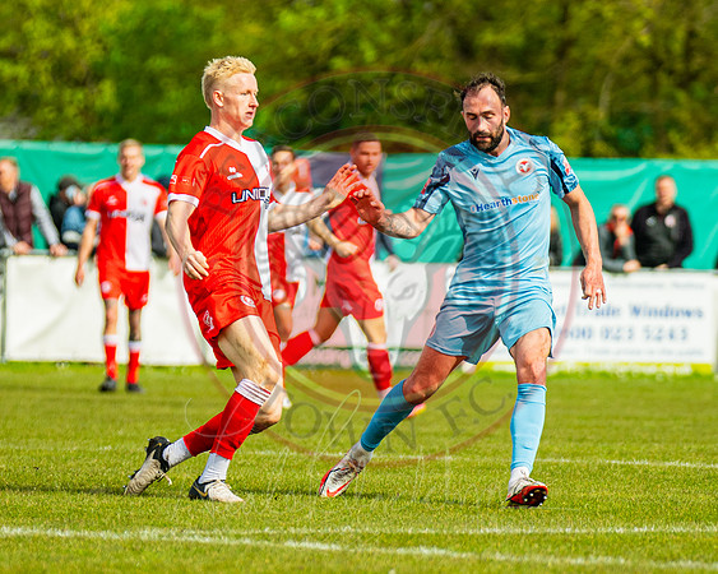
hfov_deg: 3.7
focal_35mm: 519
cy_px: 321
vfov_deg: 3.0
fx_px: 11015
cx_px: 410
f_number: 4
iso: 400
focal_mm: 270
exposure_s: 1/3200
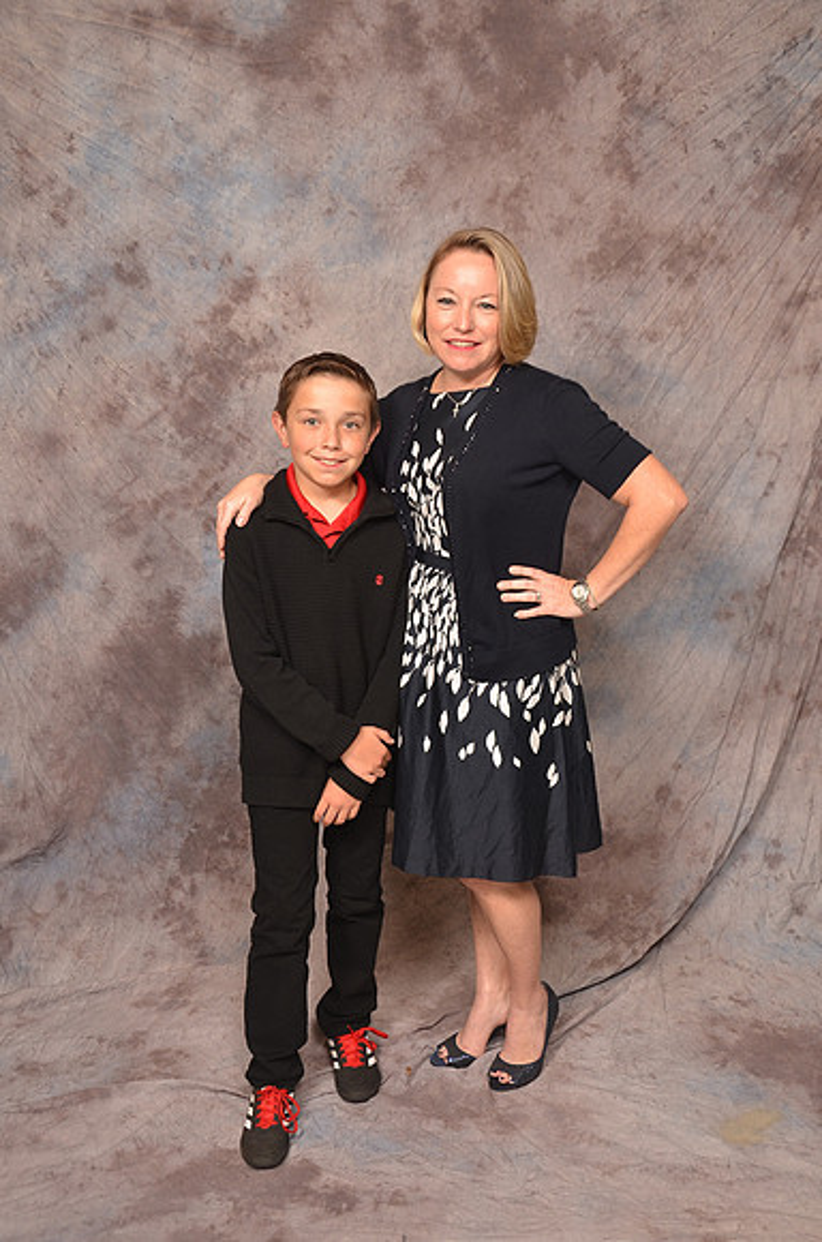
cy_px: 621
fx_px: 1290
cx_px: 411
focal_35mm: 38
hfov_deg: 35.3
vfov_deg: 51.4
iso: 200
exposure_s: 1/60
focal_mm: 25
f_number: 5.6
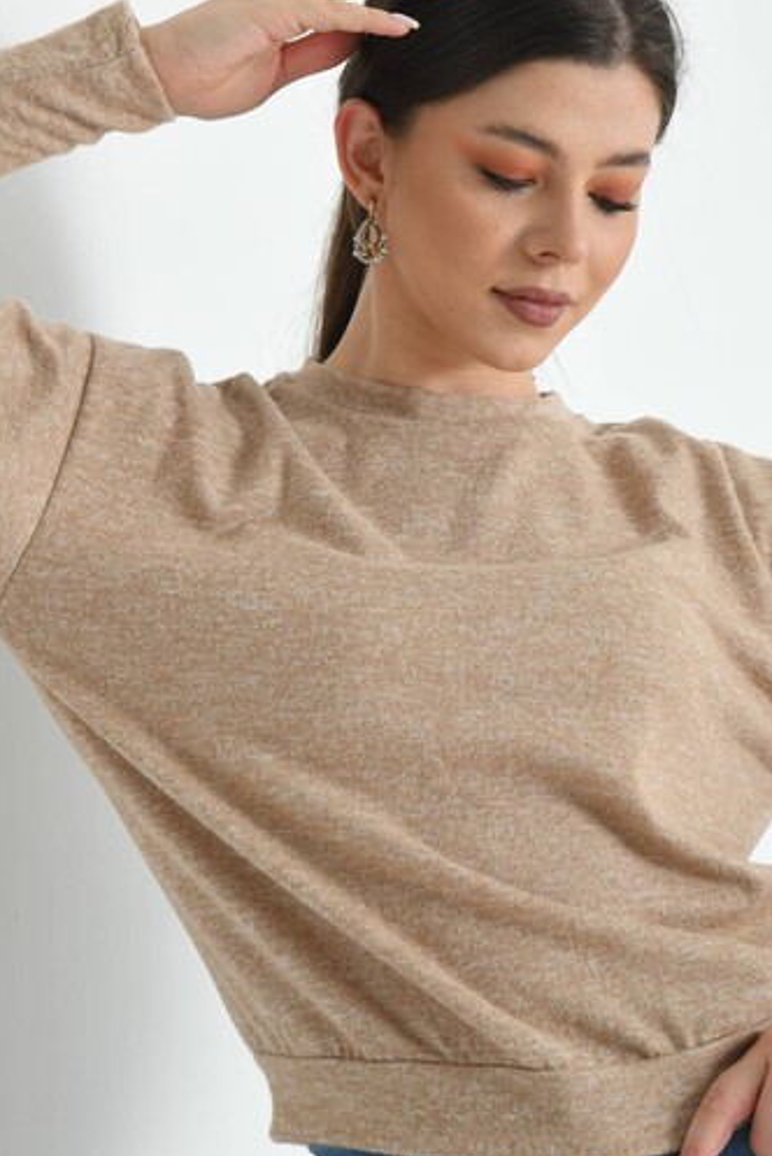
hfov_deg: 14.0
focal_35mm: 98
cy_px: 626
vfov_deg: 20.8
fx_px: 3148
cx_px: 500
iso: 100
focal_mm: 65
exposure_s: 1/125
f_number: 6.3
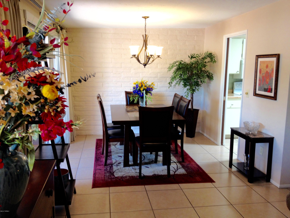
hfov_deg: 52.6
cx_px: 145
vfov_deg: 40.7
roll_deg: -0.8
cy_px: 109
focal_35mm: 35
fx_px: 293
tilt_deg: -8.2
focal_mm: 4.28
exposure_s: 1/20
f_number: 2.4
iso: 50
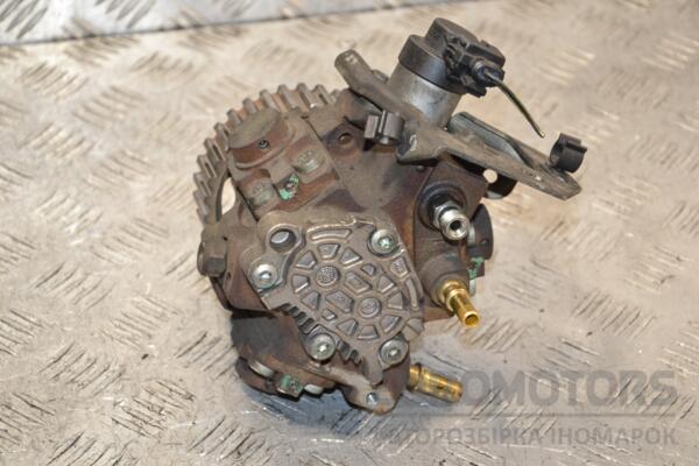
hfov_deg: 19.5
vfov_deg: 13.0
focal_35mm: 105
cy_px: 233
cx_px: 350
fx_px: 2039
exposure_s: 1/125
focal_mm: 70
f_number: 5.3
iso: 800
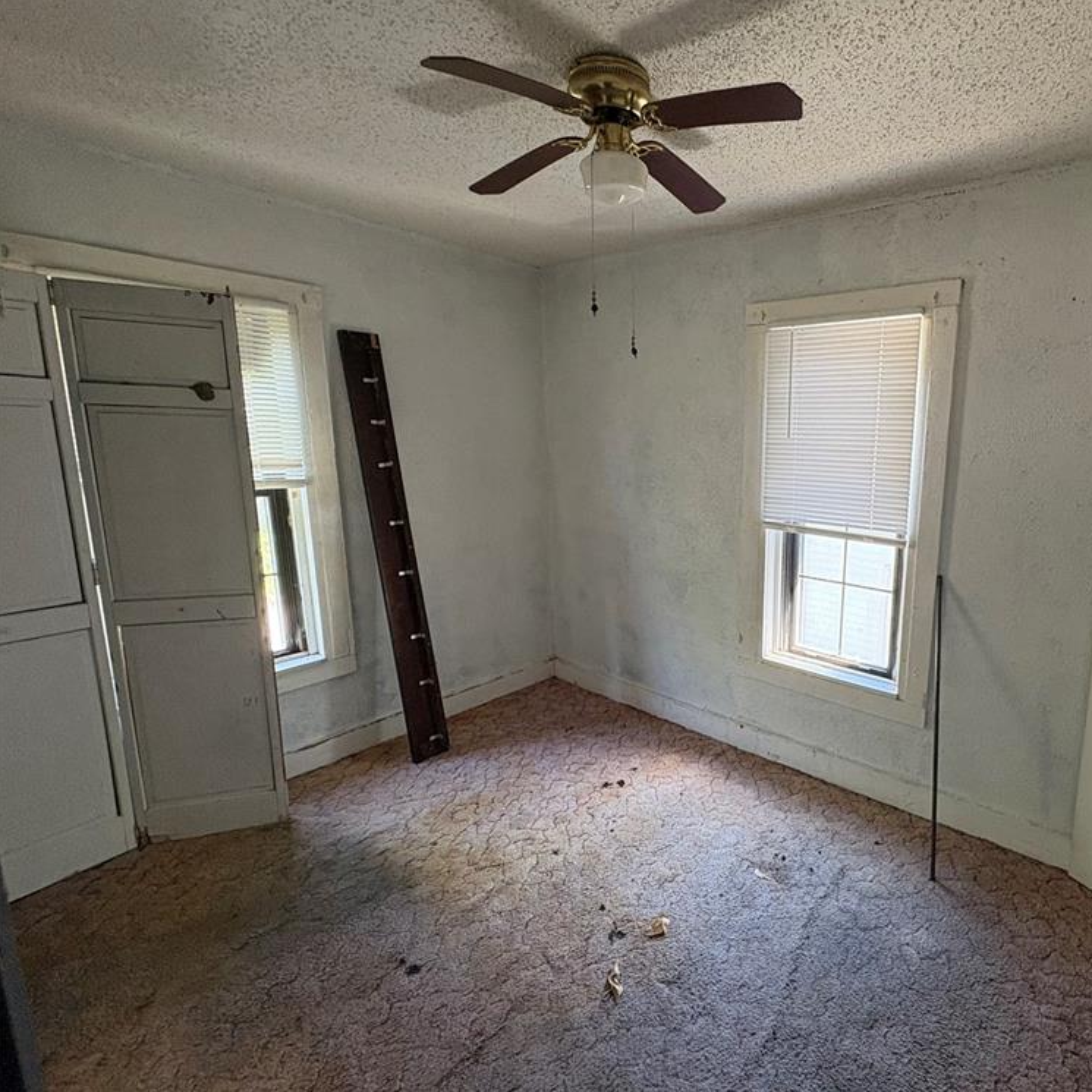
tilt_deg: -10.4
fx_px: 607
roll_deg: -1.6
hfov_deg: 80.6
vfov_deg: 84.0
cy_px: 535
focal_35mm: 17
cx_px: 746
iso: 250
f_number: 2.2
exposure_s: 1/77
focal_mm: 2.22
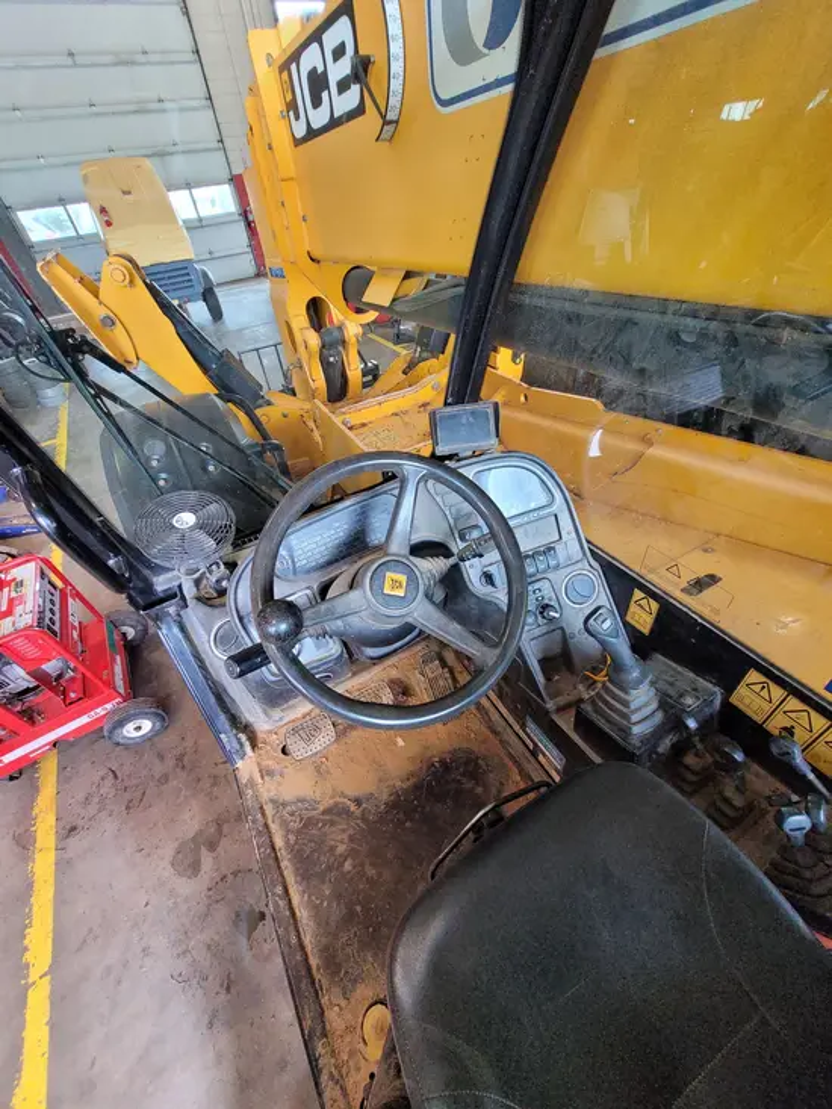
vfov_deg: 106.2
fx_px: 416
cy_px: 554
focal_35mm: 13
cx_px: 416
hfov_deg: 89.9
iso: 200
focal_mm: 1.74
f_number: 2.2
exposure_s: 1/60
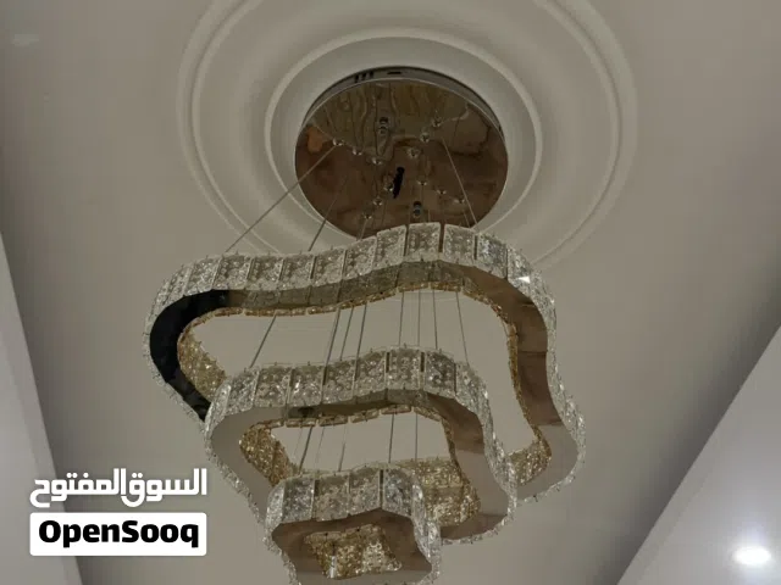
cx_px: 390
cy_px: 292
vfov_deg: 56.8
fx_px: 541
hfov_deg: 71.6
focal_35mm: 24
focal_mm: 6.76
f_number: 1.78
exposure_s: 1/50
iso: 200
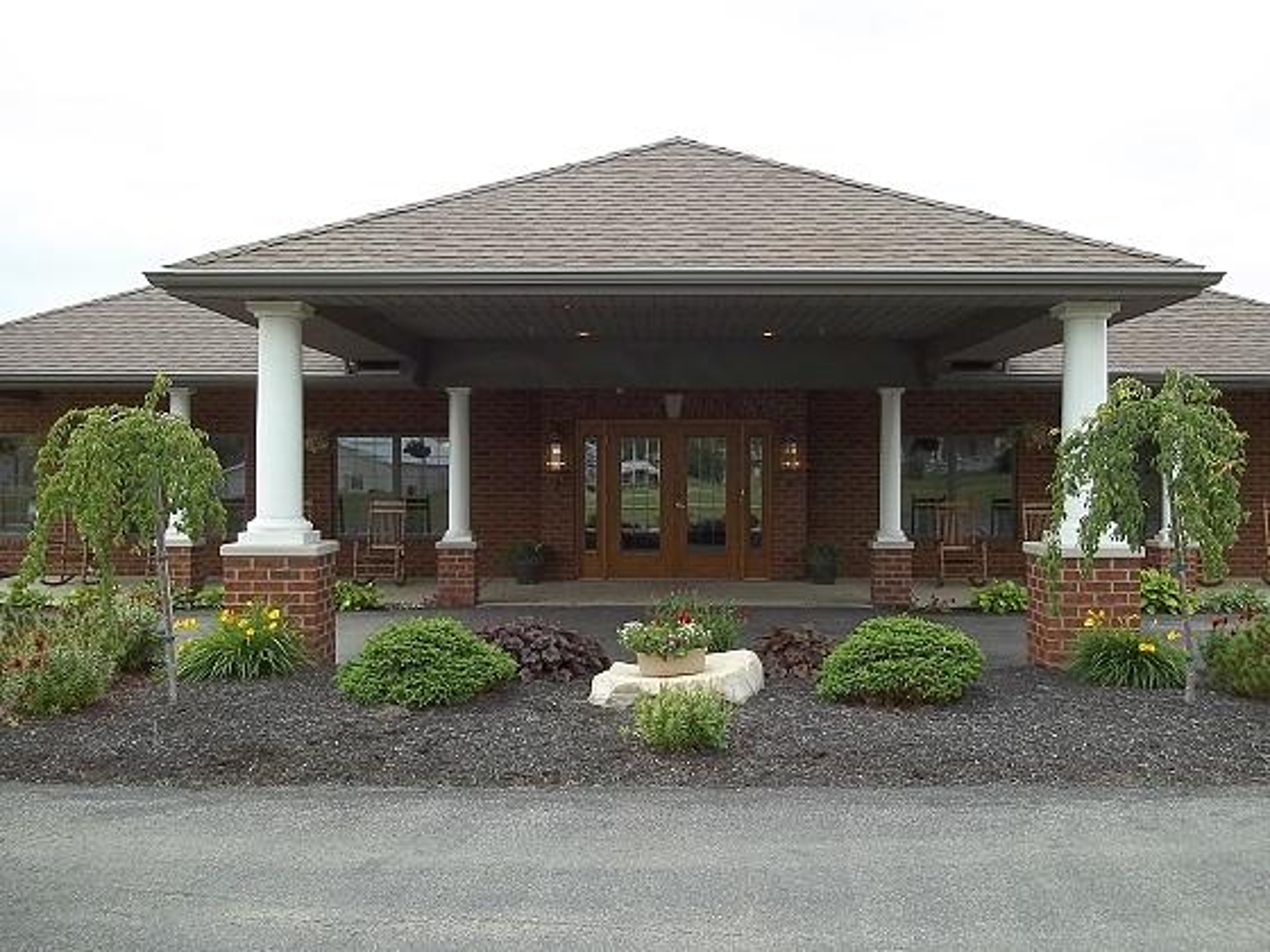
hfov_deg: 51.4
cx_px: 635
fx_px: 1321
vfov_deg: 39.7
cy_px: 476
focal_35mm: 36
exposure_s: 1/500
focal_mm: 6.5
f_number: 3.1
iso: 64
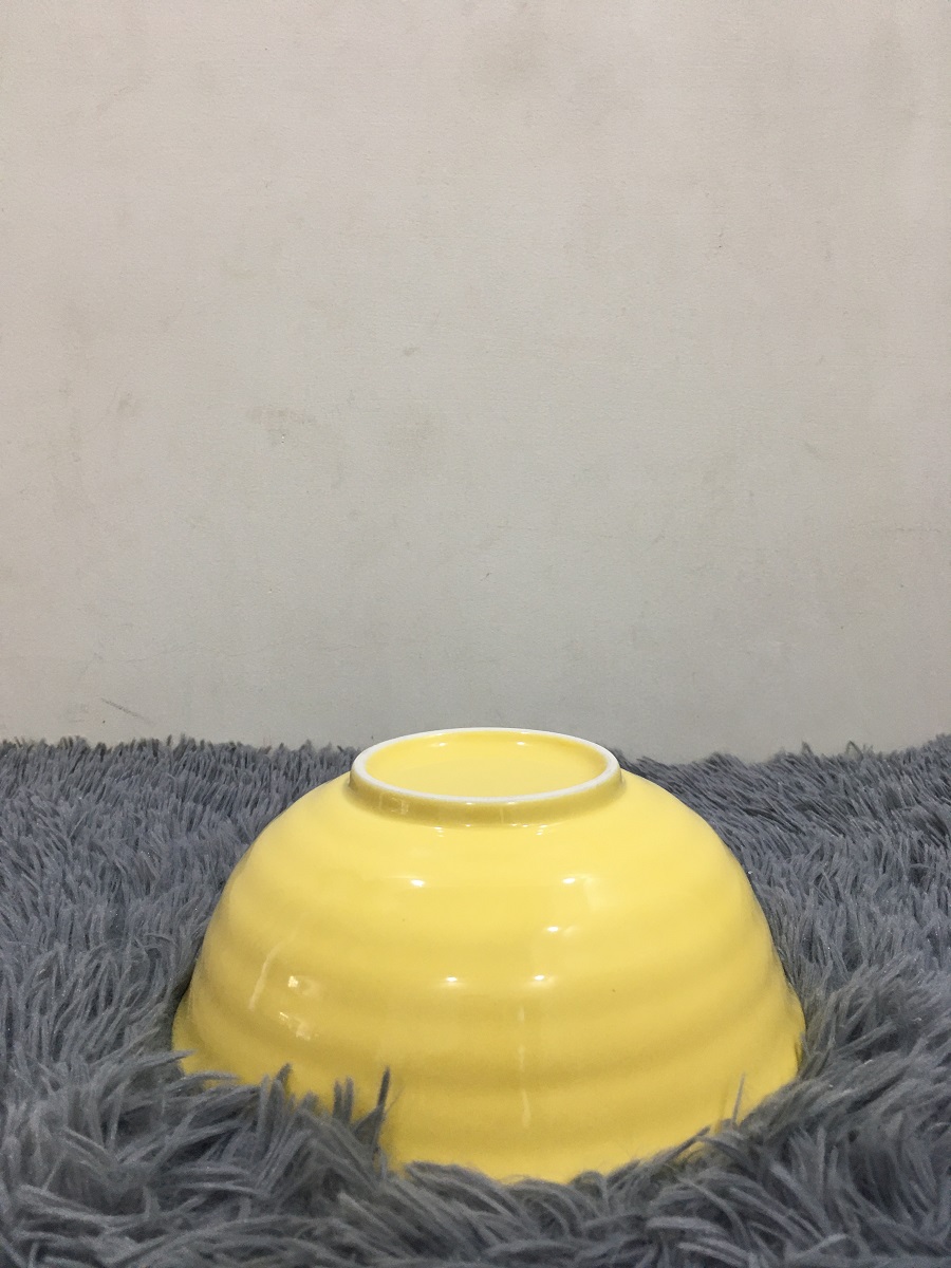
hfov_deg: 48.2
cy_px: 634
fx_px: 1062
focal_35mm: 29
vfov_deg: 61.7
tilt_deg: -9.6
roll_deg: -0.5
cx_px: 476
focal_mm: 4.15
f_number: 2.2
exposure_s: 1/33
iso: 64
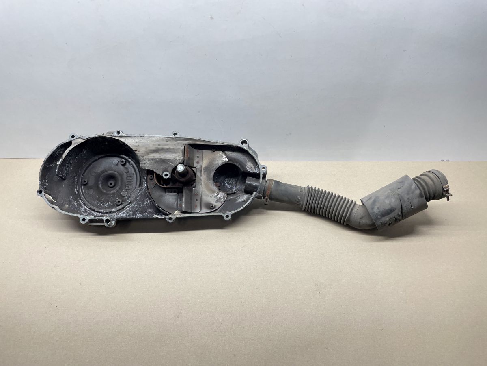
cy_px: 183
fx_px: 366
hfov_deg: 67.3
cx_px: 244
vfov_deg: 53.1
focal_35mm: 26
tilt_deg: -45.0
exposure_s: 1/100
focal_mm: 4.2
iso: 80
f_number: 1.6
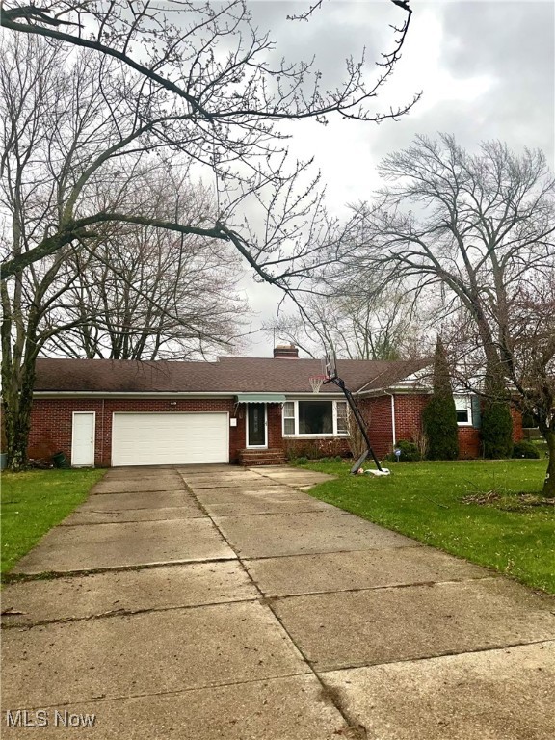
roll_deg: +1.0
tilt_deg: +5.9
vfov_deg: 67.3
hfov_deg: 53.1
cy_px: 370
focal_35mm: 26
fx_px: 556
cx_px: 278
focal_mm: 5.1
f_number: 1.6
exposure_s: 1/898
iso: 64
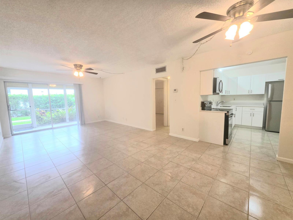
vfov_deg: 89.9
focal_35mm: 13
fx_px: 110
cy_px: 110
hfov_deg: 106.2
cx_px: 146
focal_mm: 2.2
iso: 100
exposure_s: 1/120
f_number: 1.9
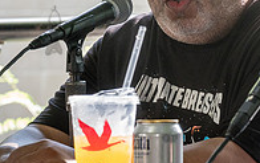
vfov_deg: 3.6
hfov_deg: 5.8
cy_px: 18
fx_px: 2561
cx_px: 282
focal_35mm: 361
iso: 1250
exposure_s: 1/200
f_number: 7.1
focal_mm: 107
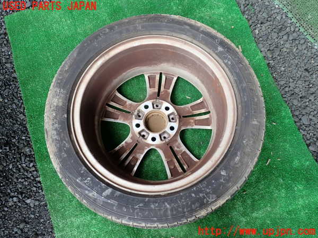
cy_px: 119
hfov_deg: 60.0
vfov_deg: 46.8
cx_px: 159
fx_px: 276
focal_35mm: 30
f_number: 2.3
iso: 125
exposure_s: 1/125
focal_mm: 5.4
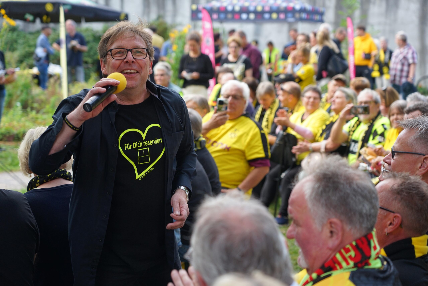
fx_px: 880
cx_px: 214
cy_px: 143
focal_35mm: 74
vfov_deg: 18.4
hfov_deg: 27.3
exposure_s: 1/160
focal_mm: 74
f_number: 4
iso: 320
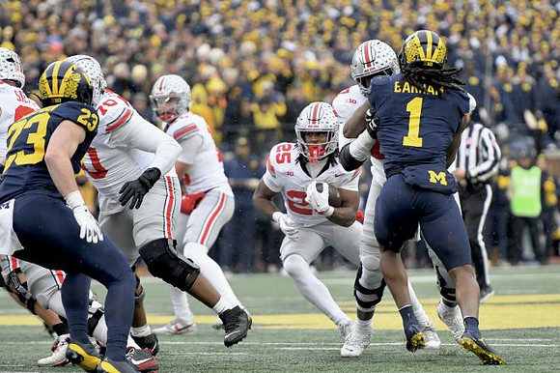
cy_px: 186
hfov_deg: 6.9
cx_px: 280
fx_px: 4664
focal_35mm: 300
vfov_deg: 4.6
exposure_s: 1/1000
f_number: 2.8
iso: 800
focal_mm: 200
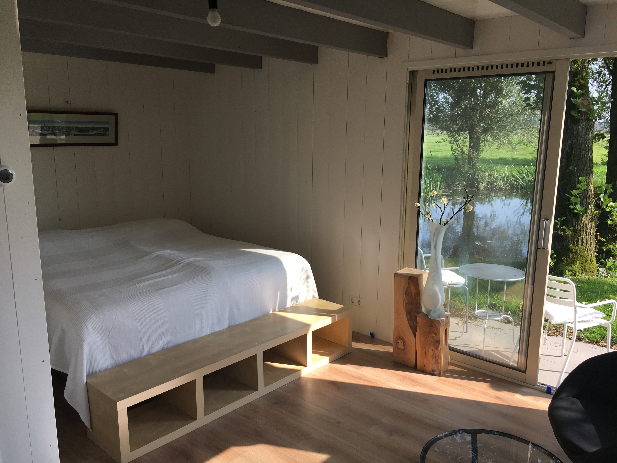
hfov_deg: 61.7
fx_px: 517
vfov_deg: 48.2
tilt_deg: -9.9
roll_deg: -1.2
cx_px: 308
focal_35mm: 29
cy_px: 232
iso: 25
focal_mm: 4.15
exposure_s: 1/466
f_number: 2.2
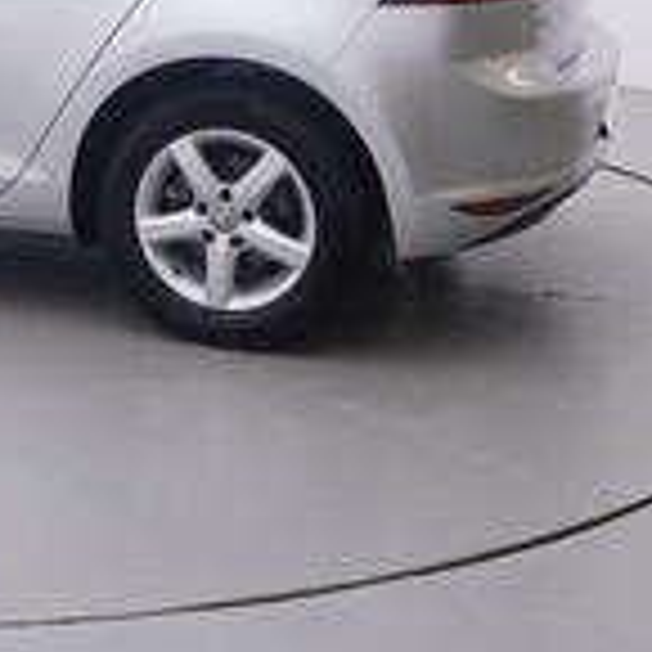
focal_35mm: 73
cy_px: 11
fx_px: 1547
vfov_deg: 22.9
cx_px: -115
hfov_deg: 22.1
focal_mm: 15
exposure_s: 1/80
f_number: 5
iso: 200
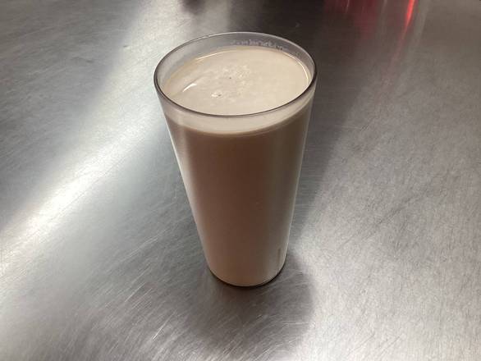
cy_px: 180
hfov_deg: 58.3
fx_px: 431
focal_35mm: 31
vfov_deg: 45.5
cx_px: 240
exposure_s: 1/120
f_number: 2.4
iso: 80
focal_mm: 3.3
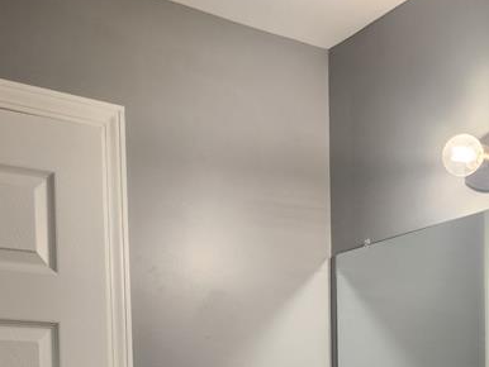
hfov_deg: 31.6
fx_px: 862
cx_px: 294
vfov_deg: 21.8
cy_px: 471
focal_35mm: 61
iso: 160
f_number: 1.8
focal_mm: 6.4
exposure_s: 1/120
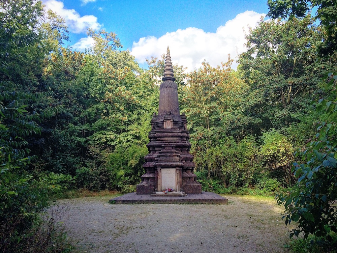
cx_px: 168
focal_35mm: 29
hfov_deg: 61.7
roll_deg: +1.0
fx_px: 282
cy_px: 126
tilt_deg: +9.3
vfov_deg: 48.2
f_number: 2.2
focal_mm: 4.15
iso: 32
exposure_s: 1/595
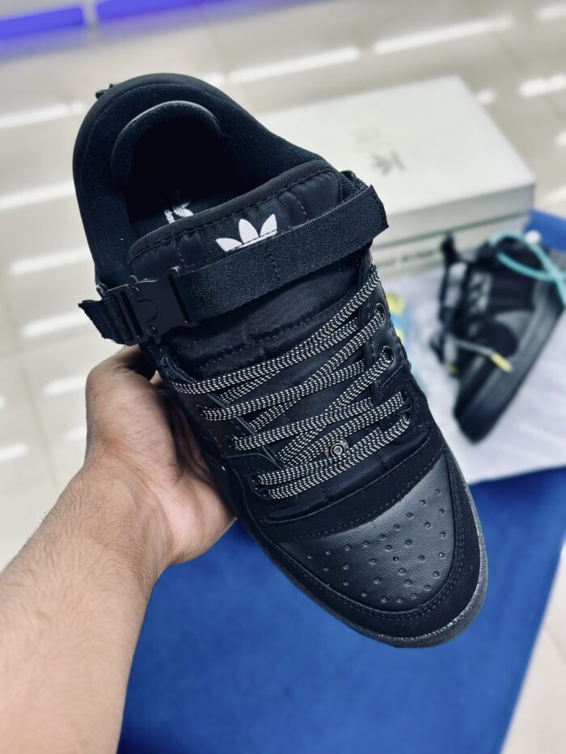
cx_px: 283
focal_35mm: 48
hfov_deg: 30.3
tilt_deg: -50.8
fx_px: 1046
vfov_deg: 39.7
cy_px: 377
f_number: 1.78
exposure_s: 1/100
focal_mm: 6.86
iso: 160
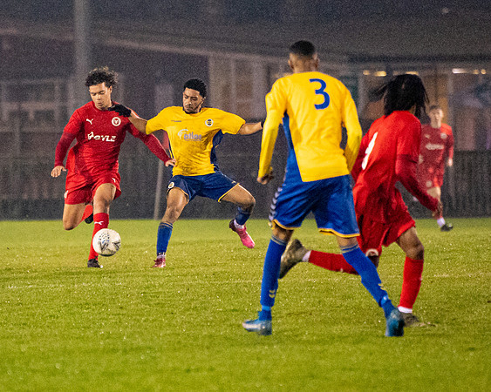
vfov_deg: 3.1
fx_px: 7291
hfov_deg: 3.9
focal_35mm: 502
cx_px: 152
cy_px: 234
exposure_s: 1/1250
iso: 8000
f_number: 2.8
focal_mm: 200
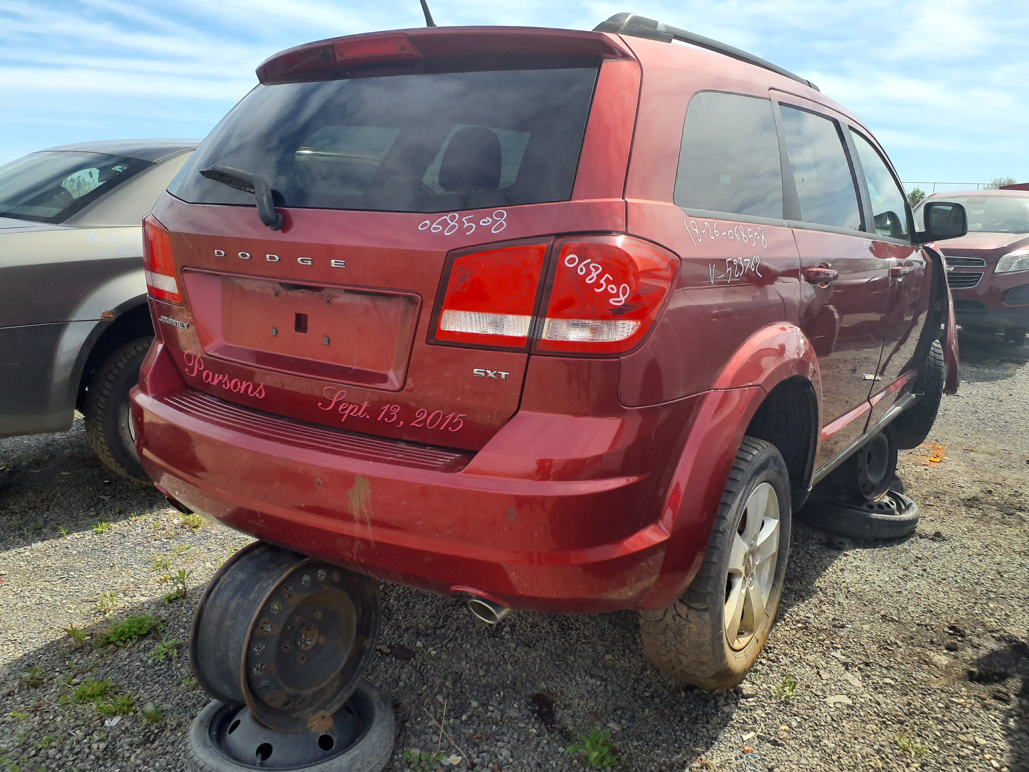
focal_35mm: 27
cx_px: 514
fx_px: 803
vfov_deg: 51.4
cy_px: 386
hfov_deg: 65.3
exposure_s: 1/1128
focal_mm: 3.58
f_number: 1.9
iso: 40
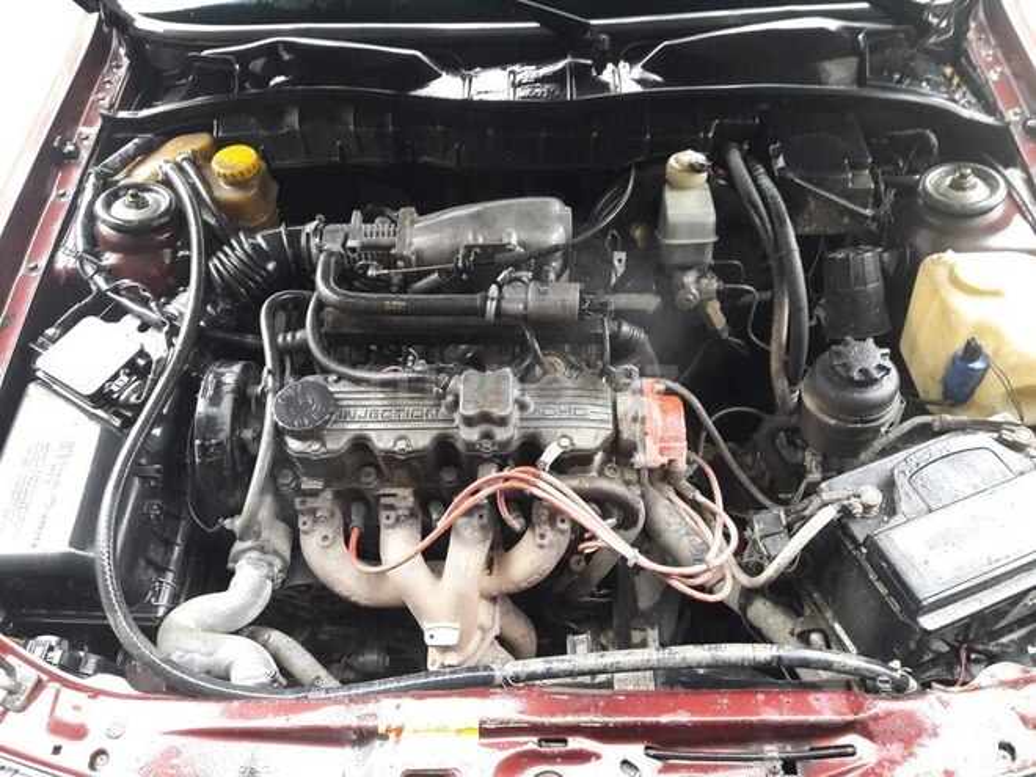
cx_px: 518
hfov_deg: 63.4
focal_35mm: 28
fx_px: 838
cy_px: 388
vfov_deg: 49.7
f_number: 1.9
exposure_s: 1/25
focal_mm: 3.7
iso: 200
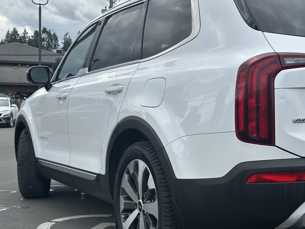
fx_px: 538
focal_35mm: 61
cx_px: 168
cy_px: 122
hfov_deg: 31.7
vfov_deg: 24.0
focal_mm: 6.86
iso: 100
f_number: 1.78
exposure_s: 1/4016
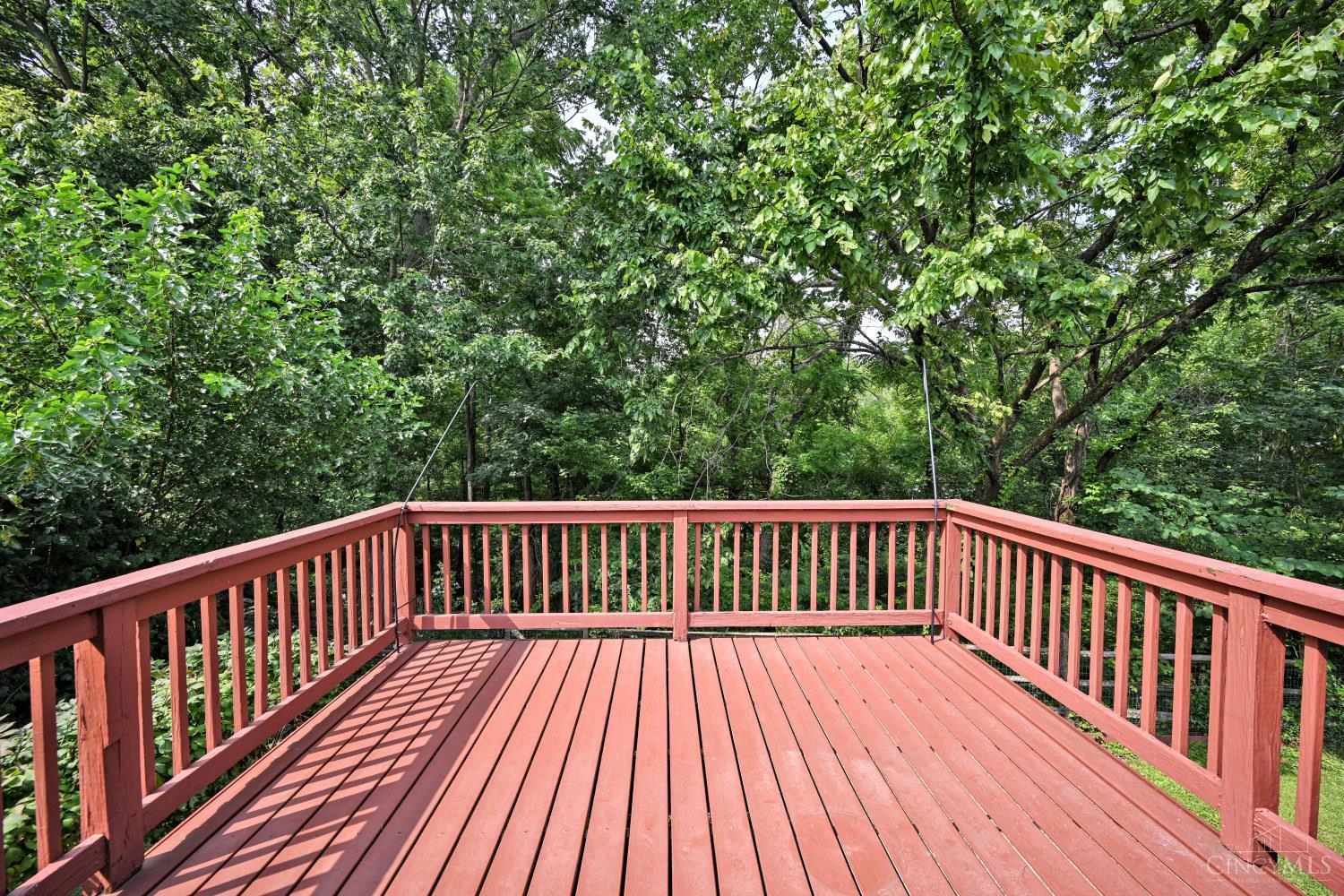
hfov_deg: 104.3
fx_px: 523
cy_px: 448
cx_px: 672
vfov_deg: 81.2
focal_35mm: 14
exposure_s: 1/250
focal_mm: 14
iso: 160
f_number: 5.6
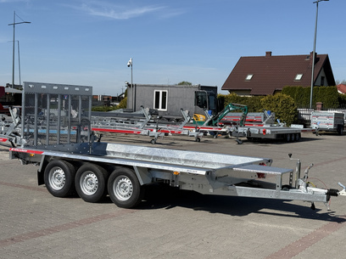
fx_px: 529
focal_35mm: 53
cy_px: 135
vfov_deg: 27.5
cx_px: 177
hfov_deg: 36.2
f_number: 1.78
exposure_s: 1/7143
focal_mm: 6.76
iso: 80
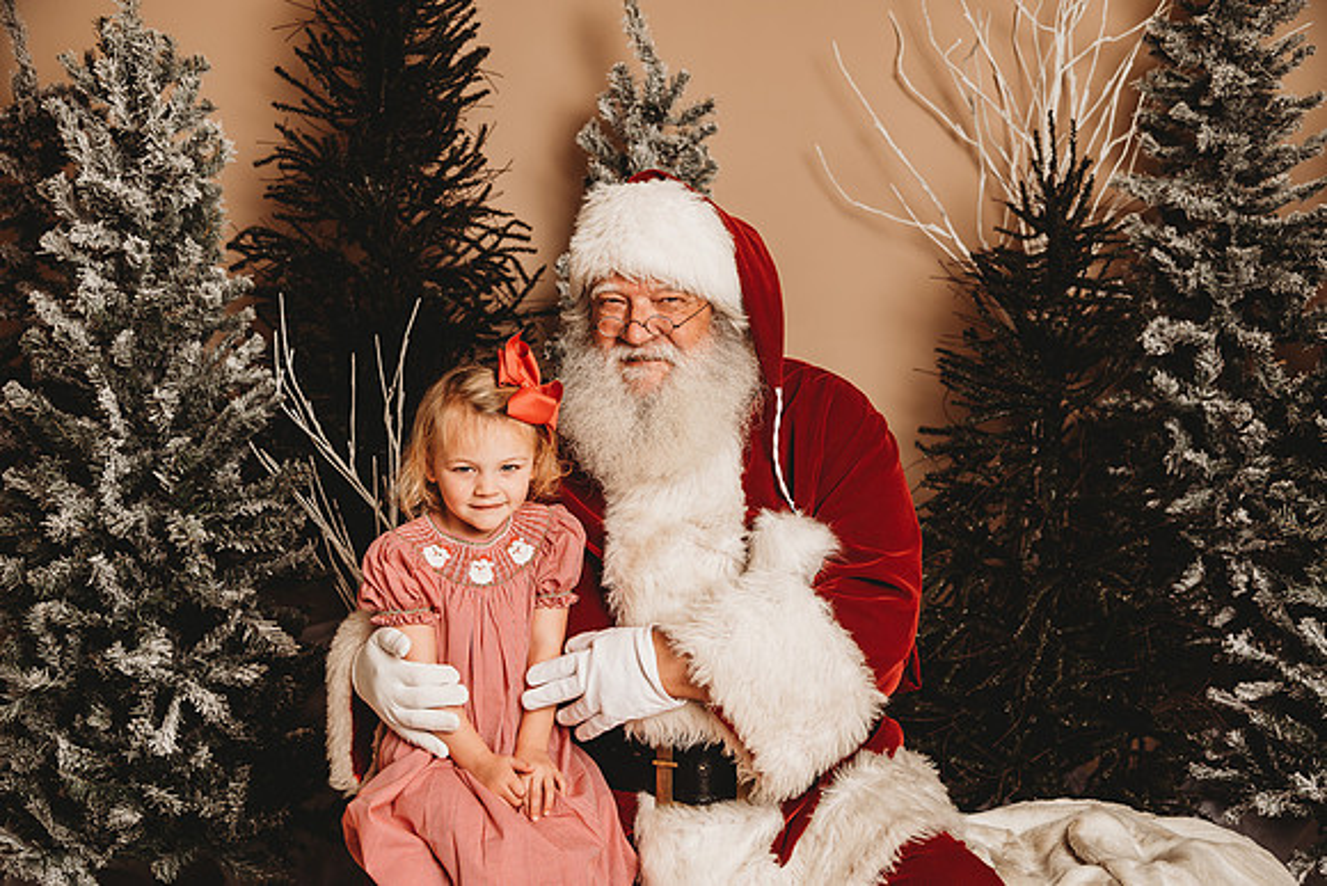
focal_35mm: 40
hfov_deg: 48.4
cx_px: 664
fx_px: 1475
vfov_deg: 33.4
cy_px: 443
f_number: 4
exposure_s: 1/160
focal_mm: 40
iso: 100
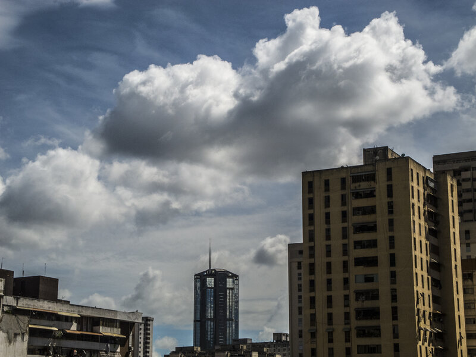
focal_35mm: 76
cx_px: 238
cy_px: 178
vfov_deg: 19.4
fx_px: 1045
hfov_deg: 25.7
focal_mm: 16.3
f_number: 6.3
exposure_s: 1/400
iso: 100
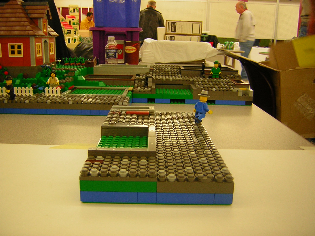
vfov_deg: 39.7
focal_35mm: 36
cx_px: 158
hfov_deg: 51.4
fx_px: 328
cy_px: 118
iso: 62
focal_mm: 4.7
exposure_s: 1/5.7
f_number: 2.6
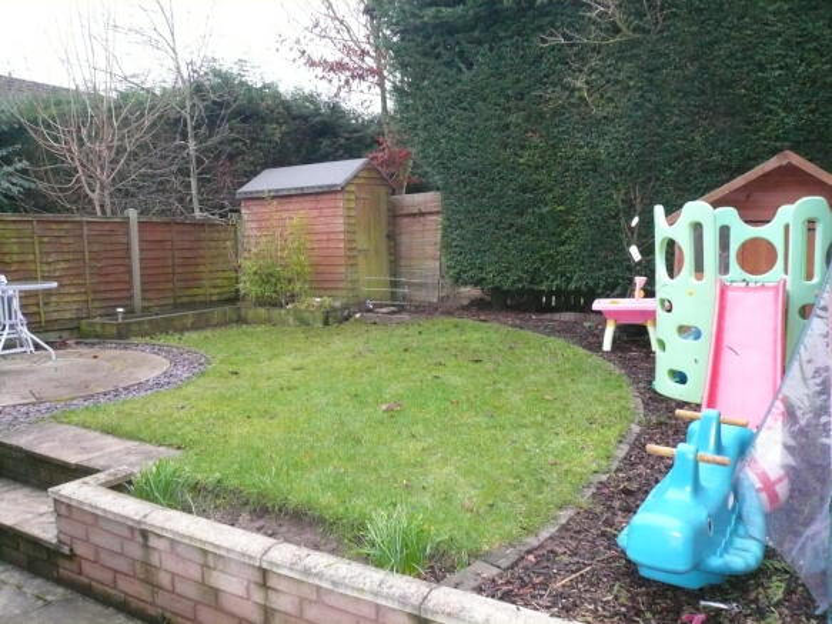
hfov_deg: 63.5
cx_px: 416
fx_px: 673
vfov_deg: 49.7
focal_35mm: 28
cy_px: 312
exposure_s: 1/30
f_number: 2.8
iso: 400
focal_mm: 4.6
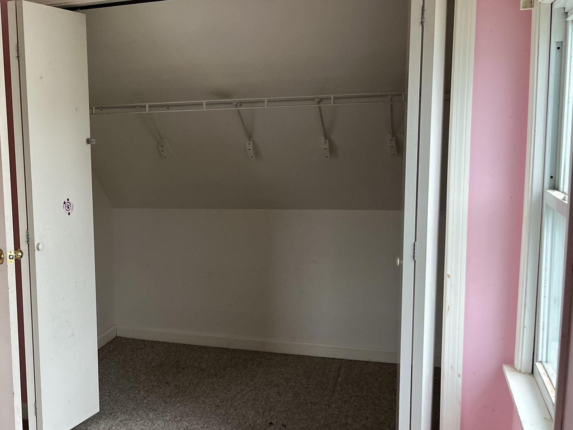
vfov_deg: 35.1
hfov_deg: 44.2
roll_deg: +1.5
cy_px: 221
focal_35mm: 41
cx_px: 139
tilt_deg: -8.0
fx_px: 679
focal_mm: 5.1
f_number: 1.6
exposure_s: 1/119
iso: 125
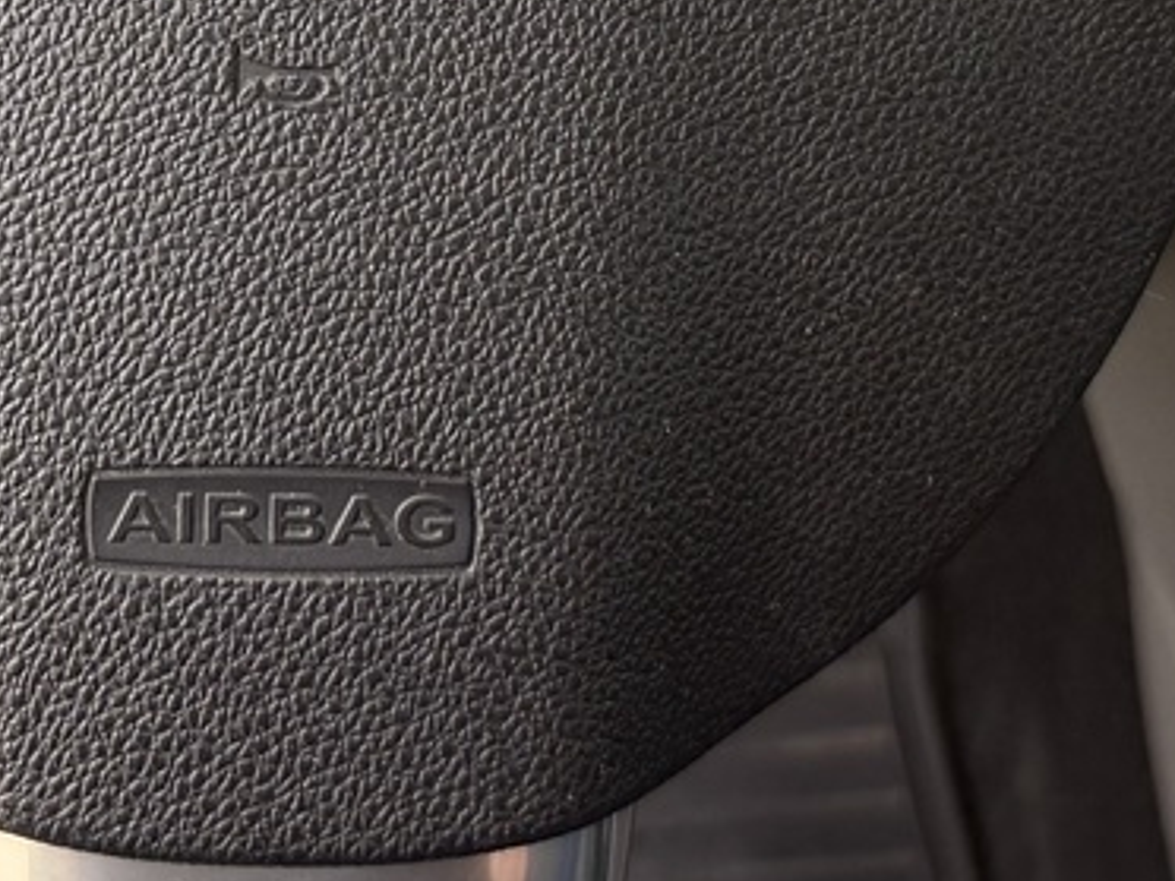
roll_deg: -2.5
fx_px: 3157
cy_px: -464
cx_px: 313
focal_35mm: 93
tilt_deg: -31.1
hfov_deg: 20.9
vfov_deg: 14.7
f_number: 1.78
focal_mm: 6.76
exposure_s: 1/266
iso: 100
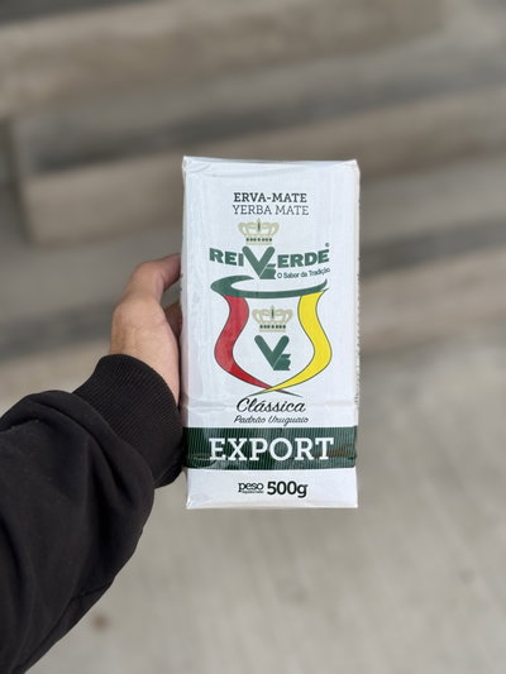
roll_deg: +2.2
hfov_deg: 30.3
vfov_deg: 39.6
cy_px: 337
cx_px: 253
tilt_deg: -41.5
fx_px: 935
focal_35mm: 48
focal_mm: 6.76
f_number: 1.78
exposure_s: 1/1883
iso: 80
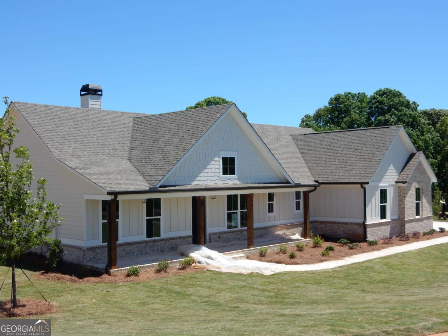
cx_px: 224
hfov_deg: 43.9
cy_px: 168
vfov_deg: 33.6
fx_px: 557
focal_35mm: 43
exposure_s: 1/800
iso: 125
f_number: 4.2
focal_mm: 7.6
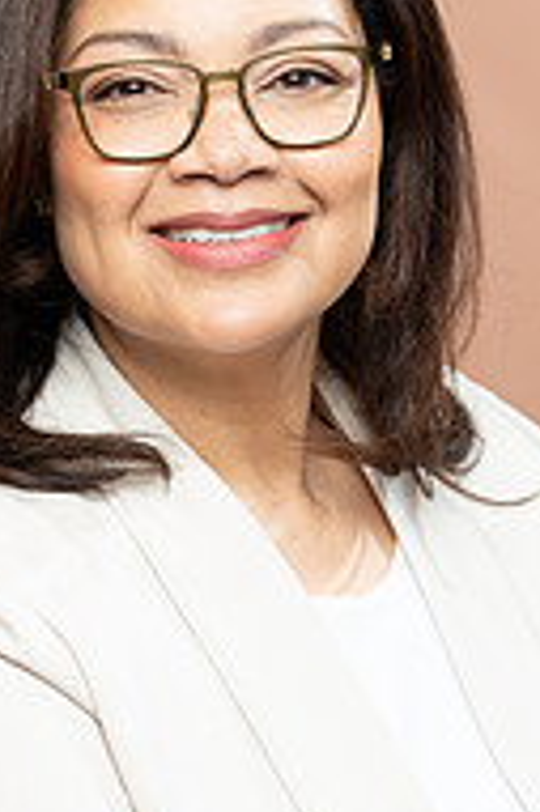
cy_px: 574
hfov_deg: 8.3
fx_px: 3719
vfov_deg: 12.4
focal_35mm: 165
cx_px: 332
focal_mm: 70
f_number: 4
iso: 320
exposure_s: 1/160
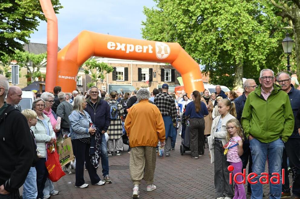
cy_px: 100
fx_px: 433
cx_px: 150
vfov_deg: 25.9
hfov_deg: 38.2
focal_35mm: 52
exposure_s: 1/250
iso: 200
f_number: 4.5
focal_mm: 52
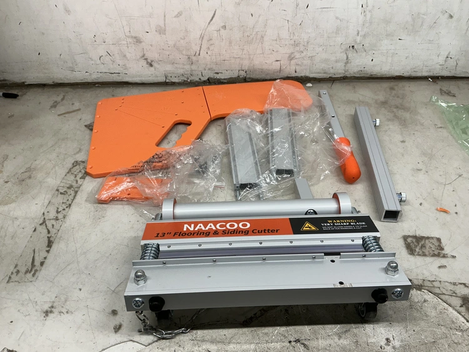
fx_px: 379
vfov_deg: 49.8
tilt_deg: -38.2
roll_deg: +1.2
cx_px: 234
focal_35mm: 28
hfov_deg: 63.4
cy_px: 176
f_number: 1.8
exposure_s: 1/120
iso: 32
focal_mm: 3
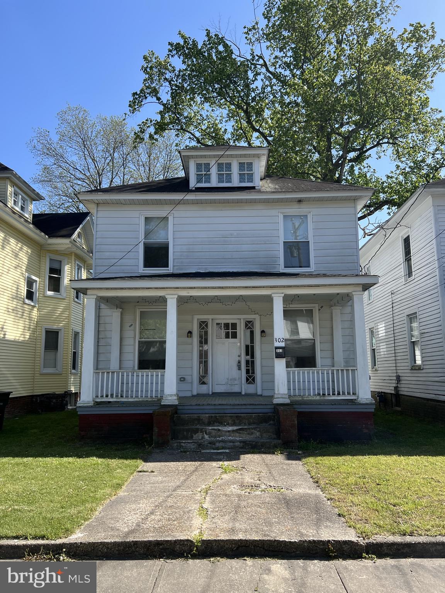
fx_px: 446
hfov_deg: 53.1
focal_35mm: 26
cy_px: 296
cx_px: 222
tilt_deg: +9.4
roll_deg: -0.1
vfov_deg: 67.3
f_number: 1.5
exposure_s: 1/2208
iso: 50
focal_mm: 5.7
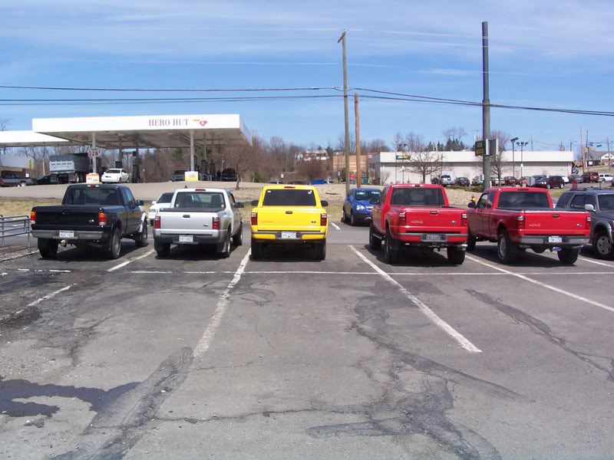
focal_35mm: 35
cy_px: 230
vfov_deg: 40.7
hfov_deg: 52.6
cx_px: 307
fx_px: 621
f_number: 4
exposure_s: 1/750
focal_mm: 6
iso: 80
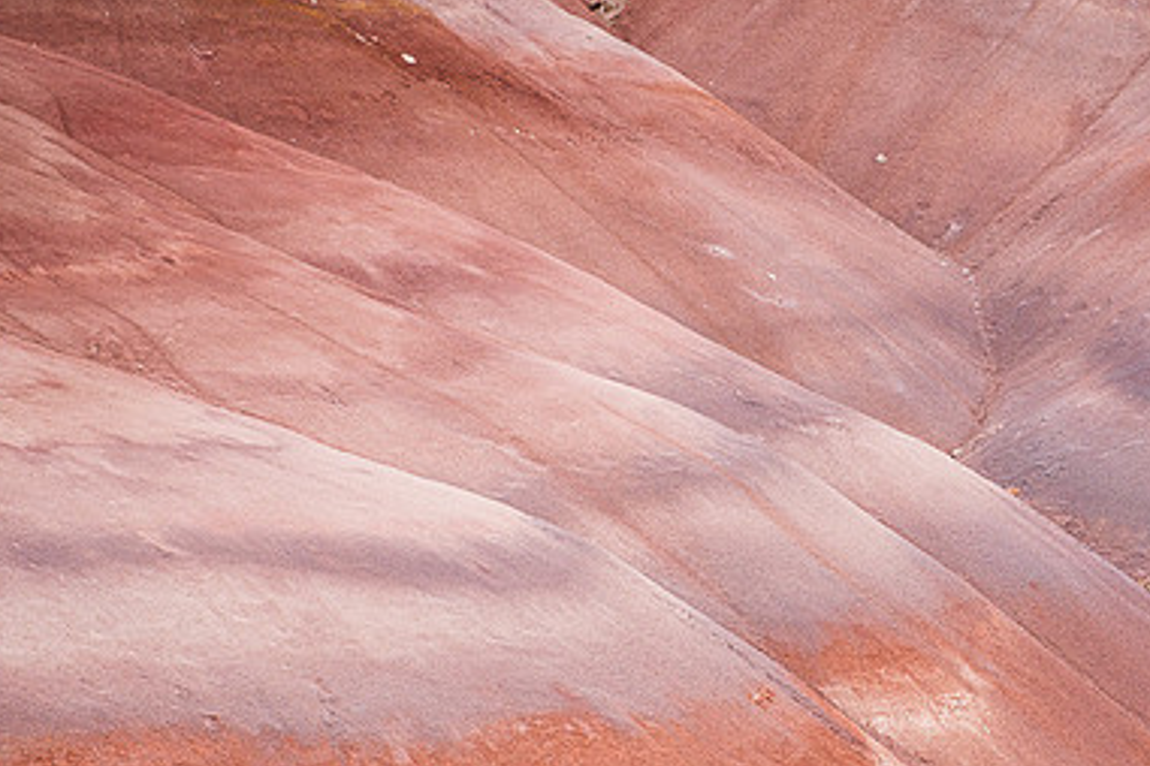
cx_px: 782
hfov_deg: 7.8
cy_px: 529
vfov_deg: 5.2
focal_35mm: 265
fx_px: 8465
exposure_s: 1/80
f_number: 11
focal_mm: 115.9
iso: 200
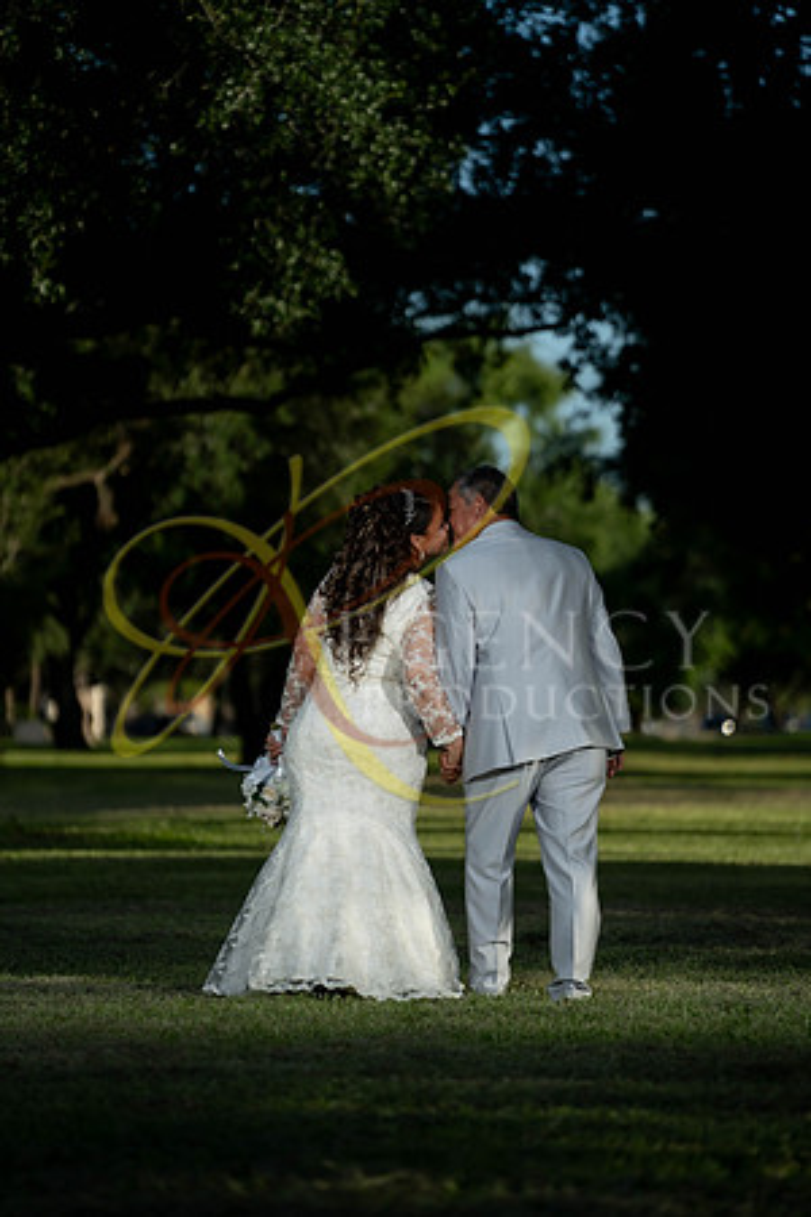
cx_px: 406
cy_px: 608
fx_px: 5068
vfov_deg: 13.7
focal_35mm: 150
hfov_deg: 9.1
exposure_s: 1/4000
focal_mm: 150
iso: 320
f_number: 2.8
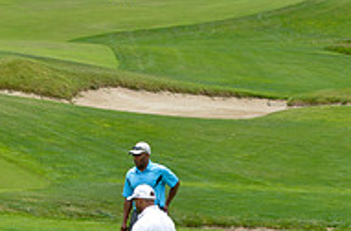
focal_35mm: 228
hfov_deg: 8.9
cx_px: -81
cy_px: 169
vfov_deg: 6.0
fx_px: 2216
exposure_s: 1/200
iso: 200
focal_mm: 50
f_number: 11
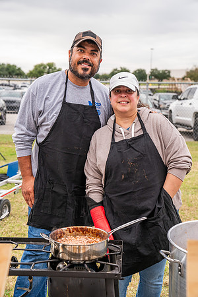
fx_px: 404
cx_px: 99
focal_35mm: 49
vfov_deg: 40.3
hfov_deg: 27.5
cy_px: 148
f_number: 4
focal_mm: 49
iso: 500
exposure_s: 1/640
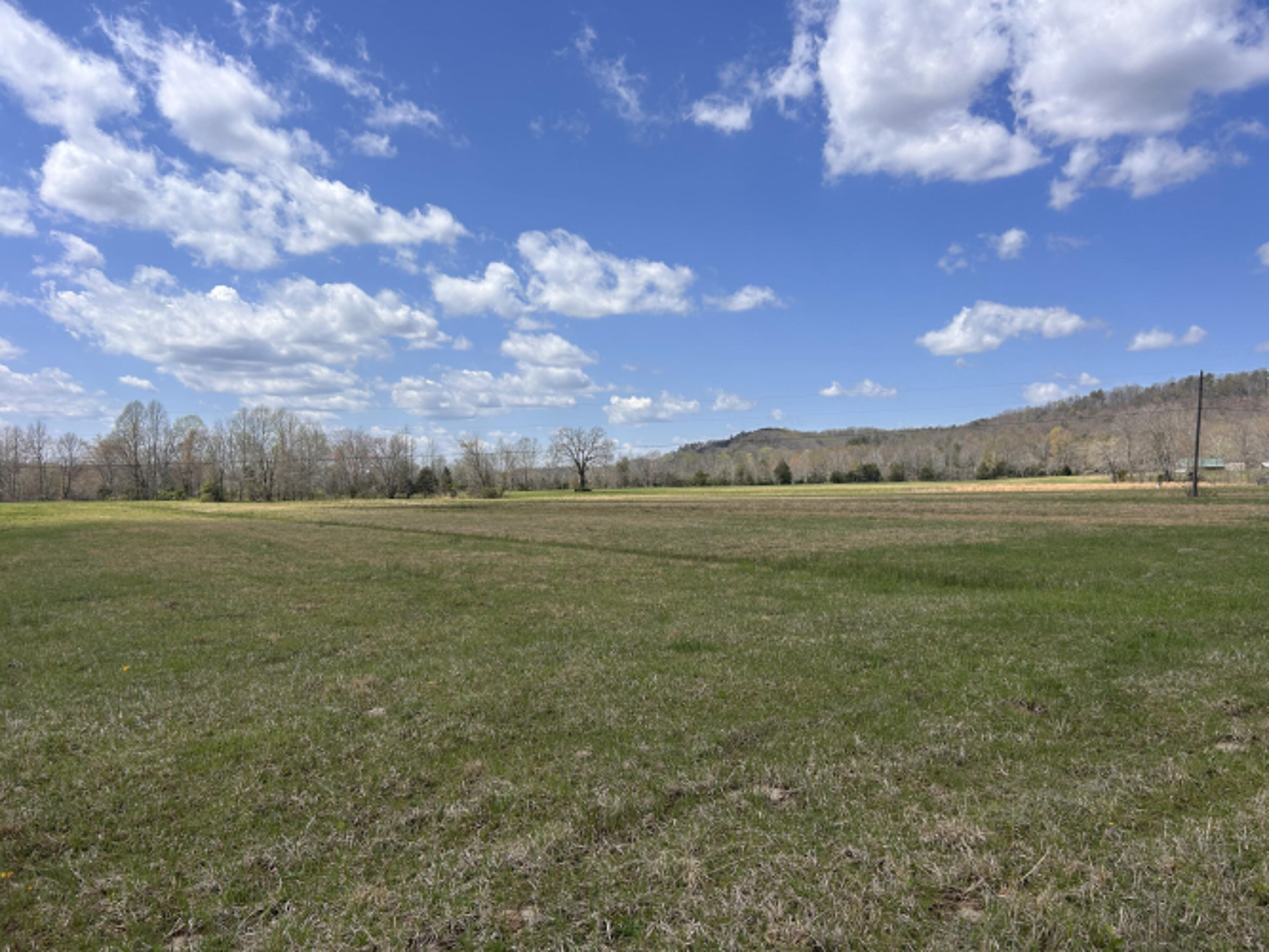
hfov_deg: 67.3
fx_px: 953
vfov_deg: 53.0
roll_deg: +0.5
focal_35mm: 26
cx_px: 634
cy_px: 476
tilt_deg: -0.5
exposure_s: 1/5587
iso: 50
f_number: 1.5
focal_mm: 5.7
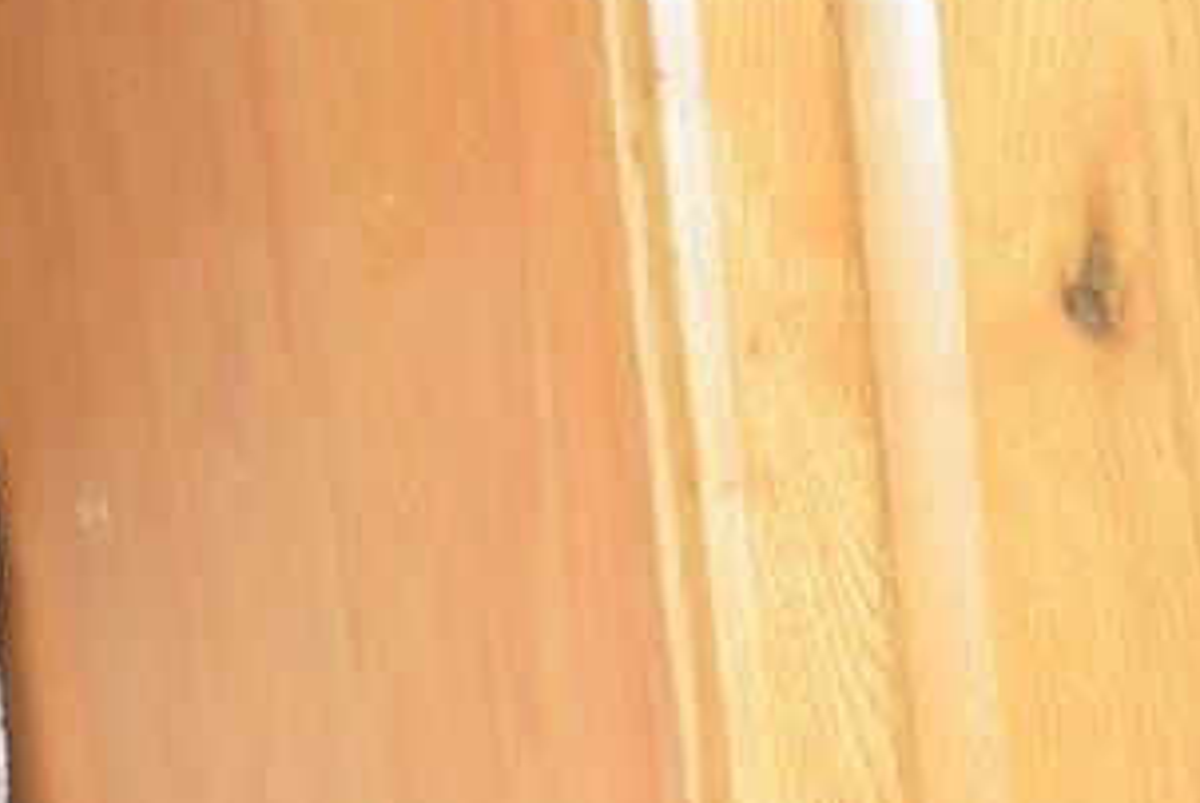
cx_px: 3040
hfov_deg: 13.4
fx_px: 3370
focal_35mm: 101
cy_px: 1970
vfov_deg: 11.2
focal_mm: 10
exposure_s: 1/60
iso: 500
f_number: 4
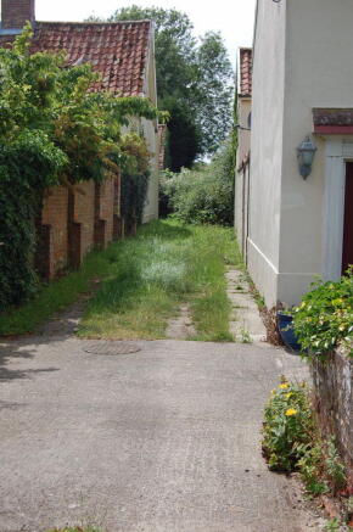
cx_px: 176
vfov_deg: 41.2
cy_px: 266
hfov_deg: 28.0
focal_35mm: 48
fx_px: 708
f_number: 9
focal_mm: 32
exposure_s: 1/250
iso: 200
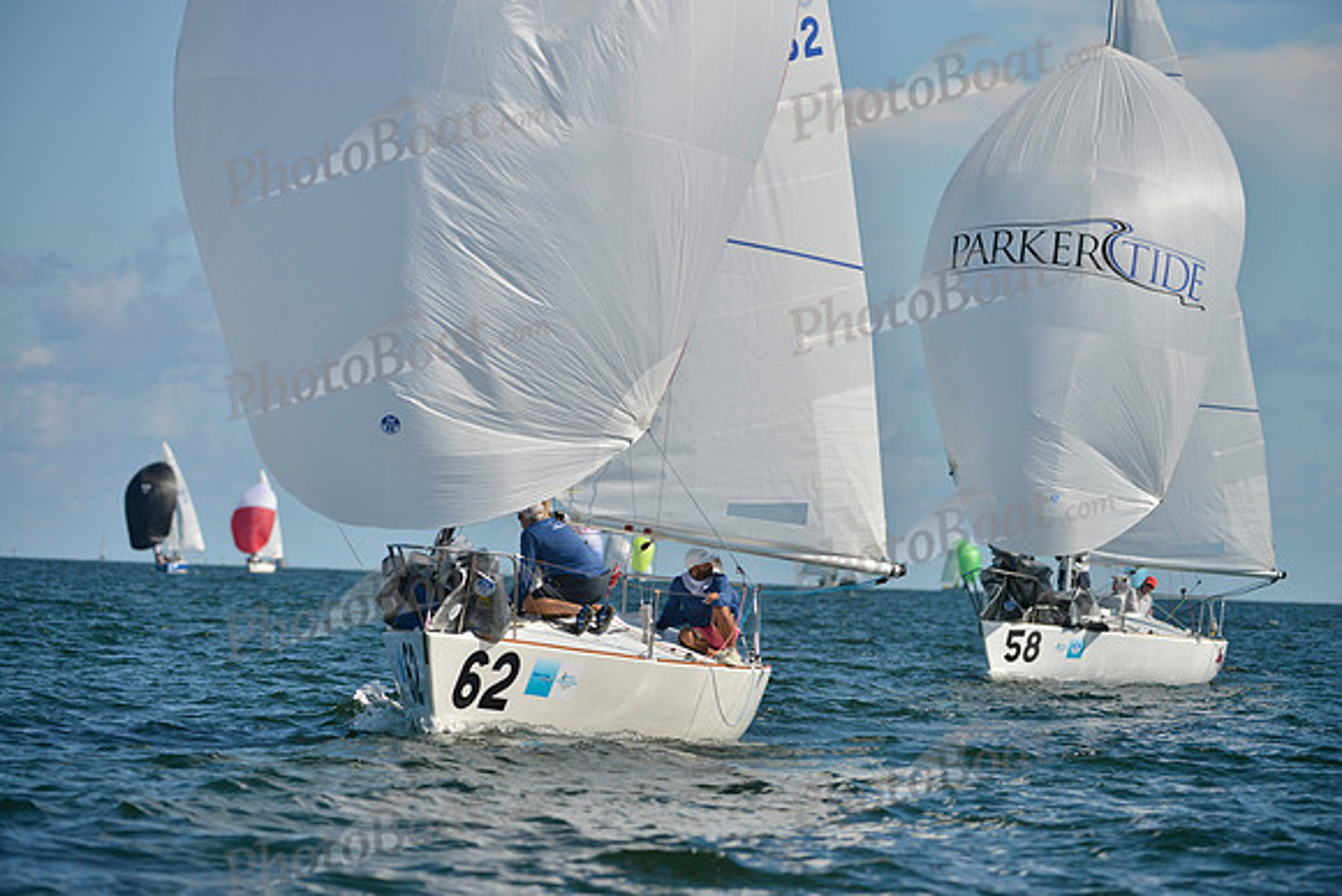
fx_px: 7830
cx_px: 671
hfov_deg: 9.8
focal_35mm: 210
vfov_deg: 6.5
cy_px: 448
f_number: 4.5
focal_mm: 210
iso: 200
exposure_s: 1/2500
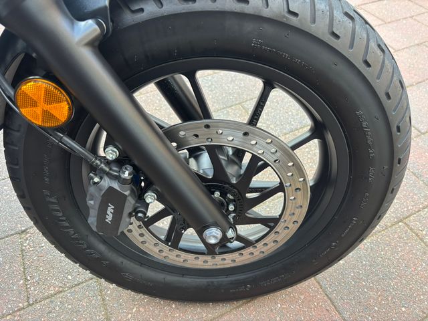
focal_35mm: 26
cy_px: 160
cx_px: 214
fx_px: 321
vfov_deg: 53.1
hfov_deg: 67.3
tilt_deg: -49.5
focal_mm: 5.96
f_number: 1.6
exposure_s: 1/121
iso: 125
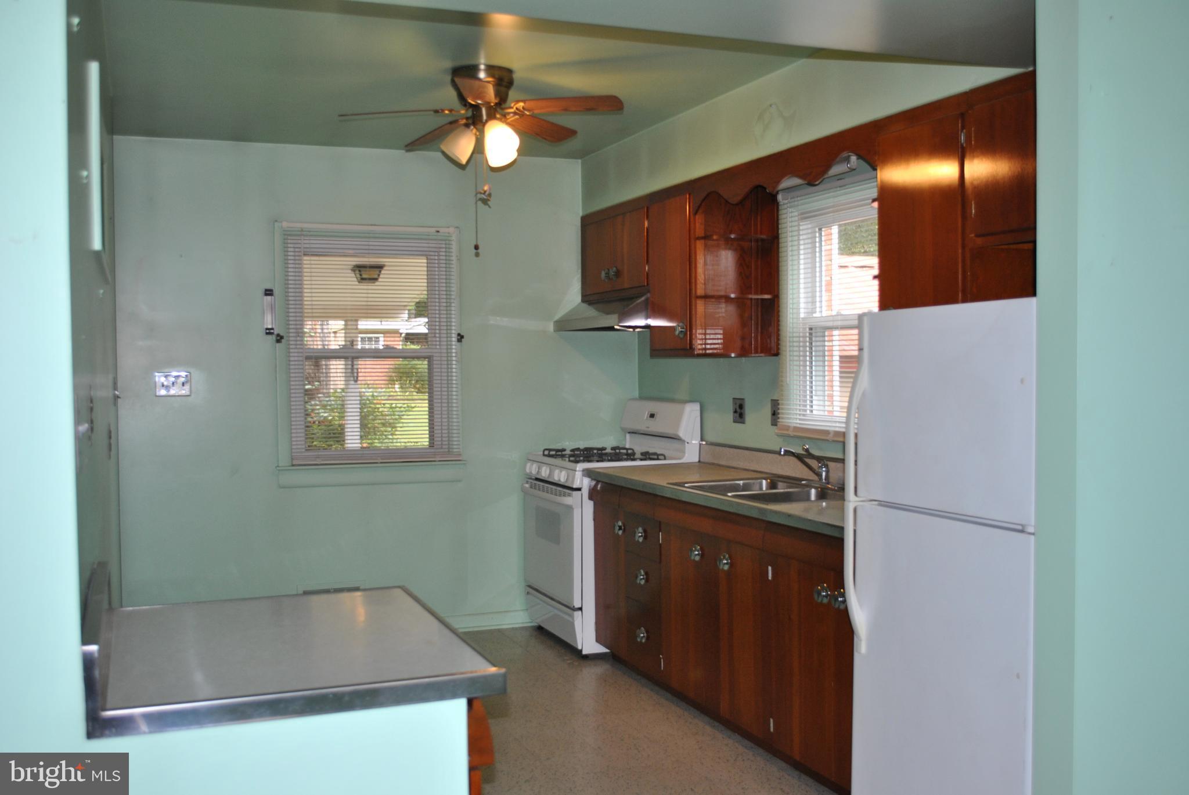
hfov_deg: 53.1
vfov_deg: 37.0
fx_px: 1190
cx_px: 594
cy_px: 398
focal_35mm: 36
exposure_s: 1/60
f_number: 4
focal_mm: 24
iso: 200
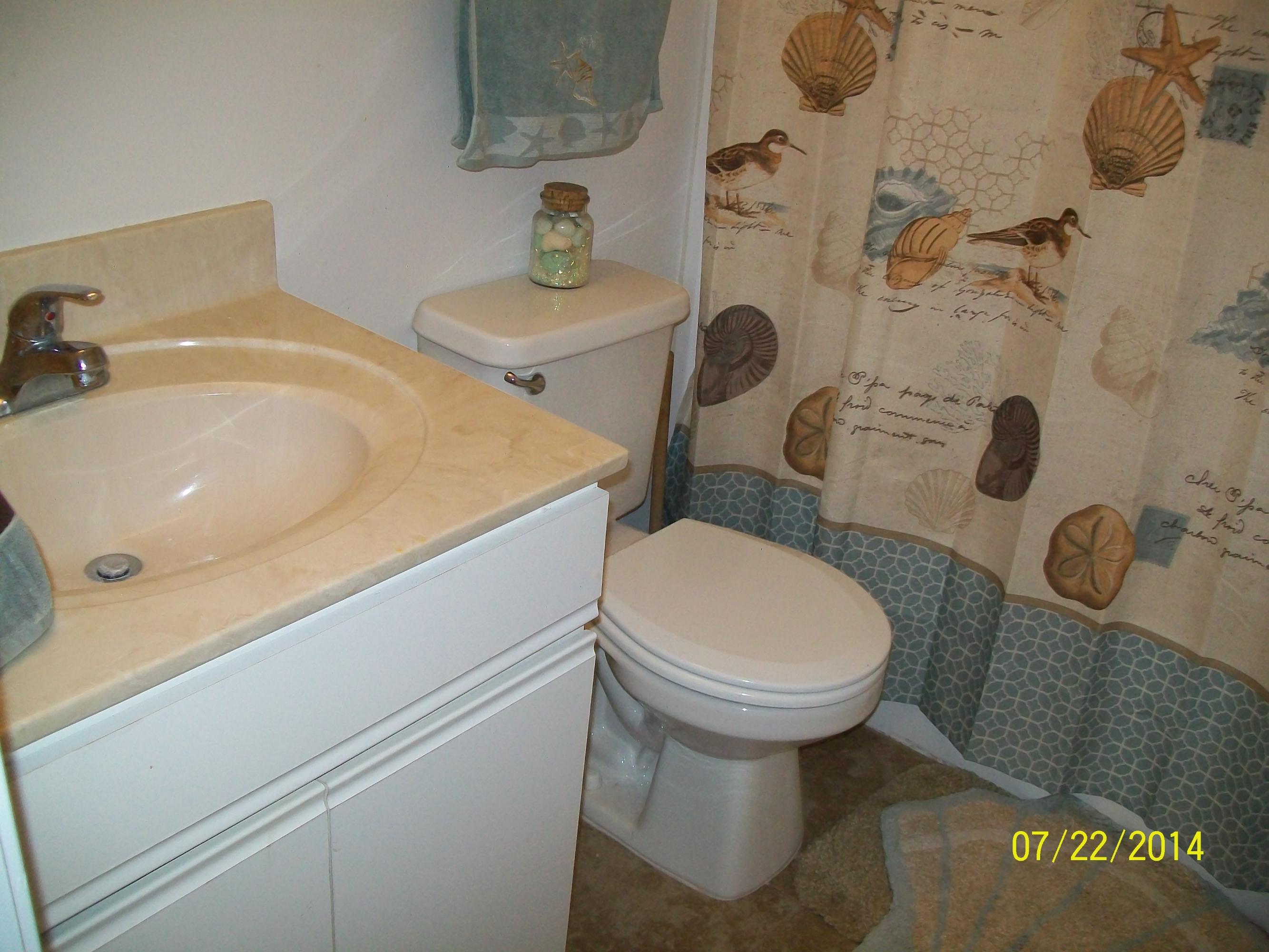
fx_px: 1246
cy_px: 476
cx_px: 634
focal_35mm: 34
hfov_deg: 54.0
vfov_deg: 41.8
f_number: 2.7
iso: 160
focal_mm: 6.1
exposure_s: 1/60
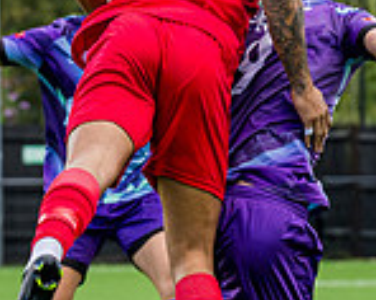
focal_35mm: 664
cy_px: 45
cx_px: 234
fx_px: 7379
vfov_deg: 2.3
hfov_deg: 2.9
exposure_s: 1/640
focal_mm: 125
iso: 200
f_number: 5
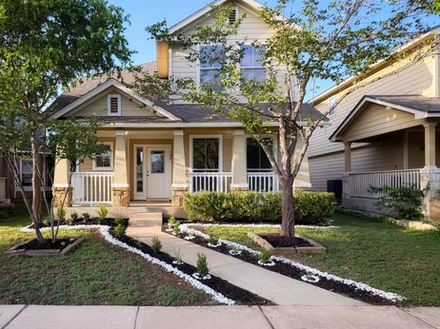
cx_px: 205
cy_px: 160
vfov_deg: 53.0
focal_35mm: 26
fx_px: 330
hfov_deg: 67.3
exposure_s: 1/849
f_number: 1.78
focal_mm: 6.76
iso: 80
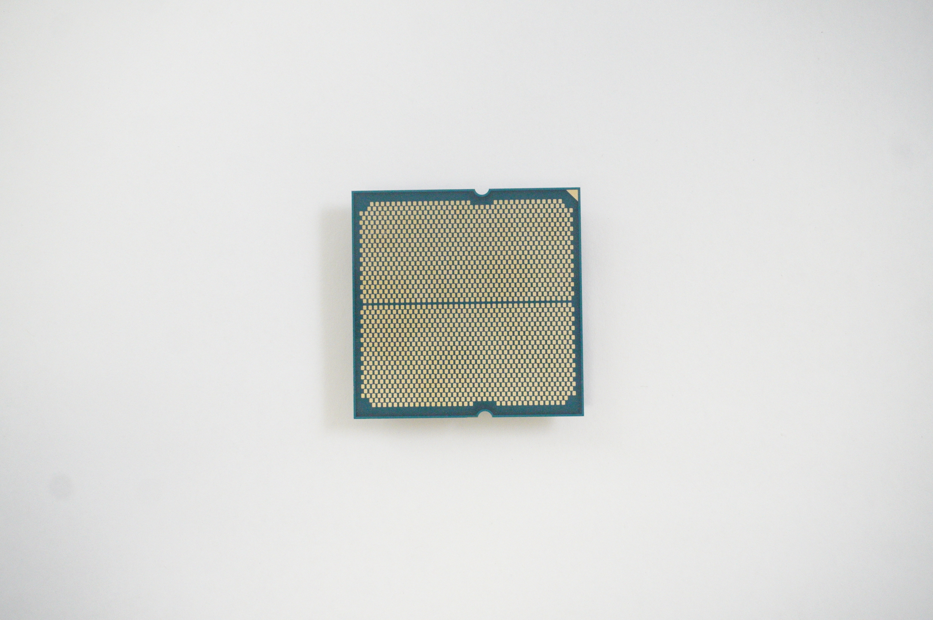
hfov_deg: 43.6
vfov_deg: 29.8
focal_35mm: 45
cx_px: 466
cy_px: 310
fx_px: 1165
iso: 5000
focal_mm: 30
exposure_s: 1/200
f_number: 5.6
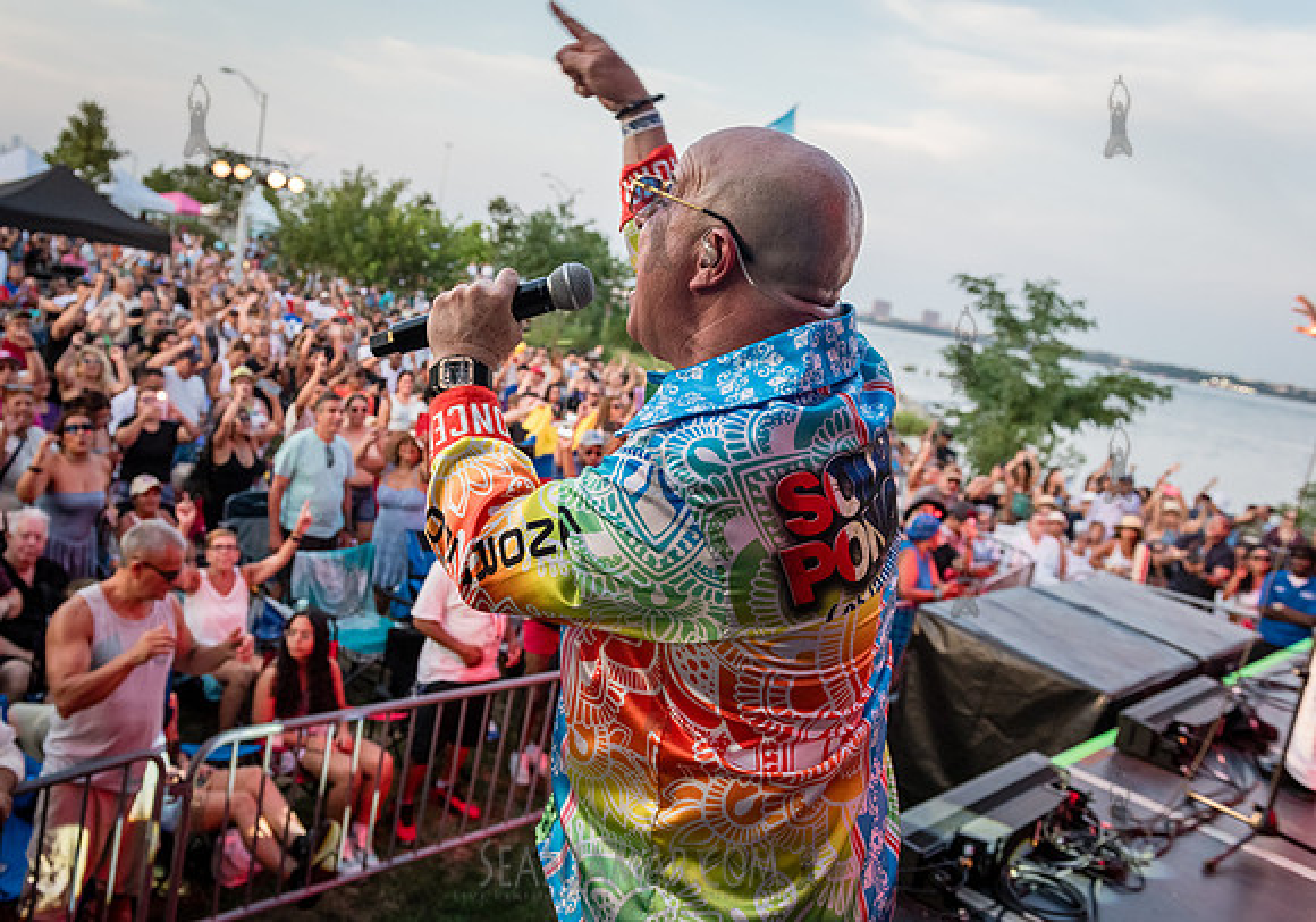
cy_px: 454
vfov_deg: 44.3
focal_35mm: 31
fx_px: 1132
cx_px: 561
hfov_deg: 60.0
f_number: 4
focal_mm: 27
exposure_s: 1/500
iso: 2000
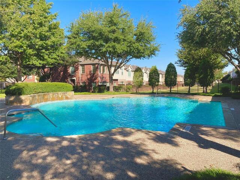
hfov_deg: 63.4
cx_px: 120
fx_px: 194
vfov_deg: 49.7
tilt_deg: -1.8
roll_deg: +0.6
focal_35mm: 28
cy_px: 90
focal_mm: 3.99
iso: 20
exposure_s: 1/1156
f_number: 1.8
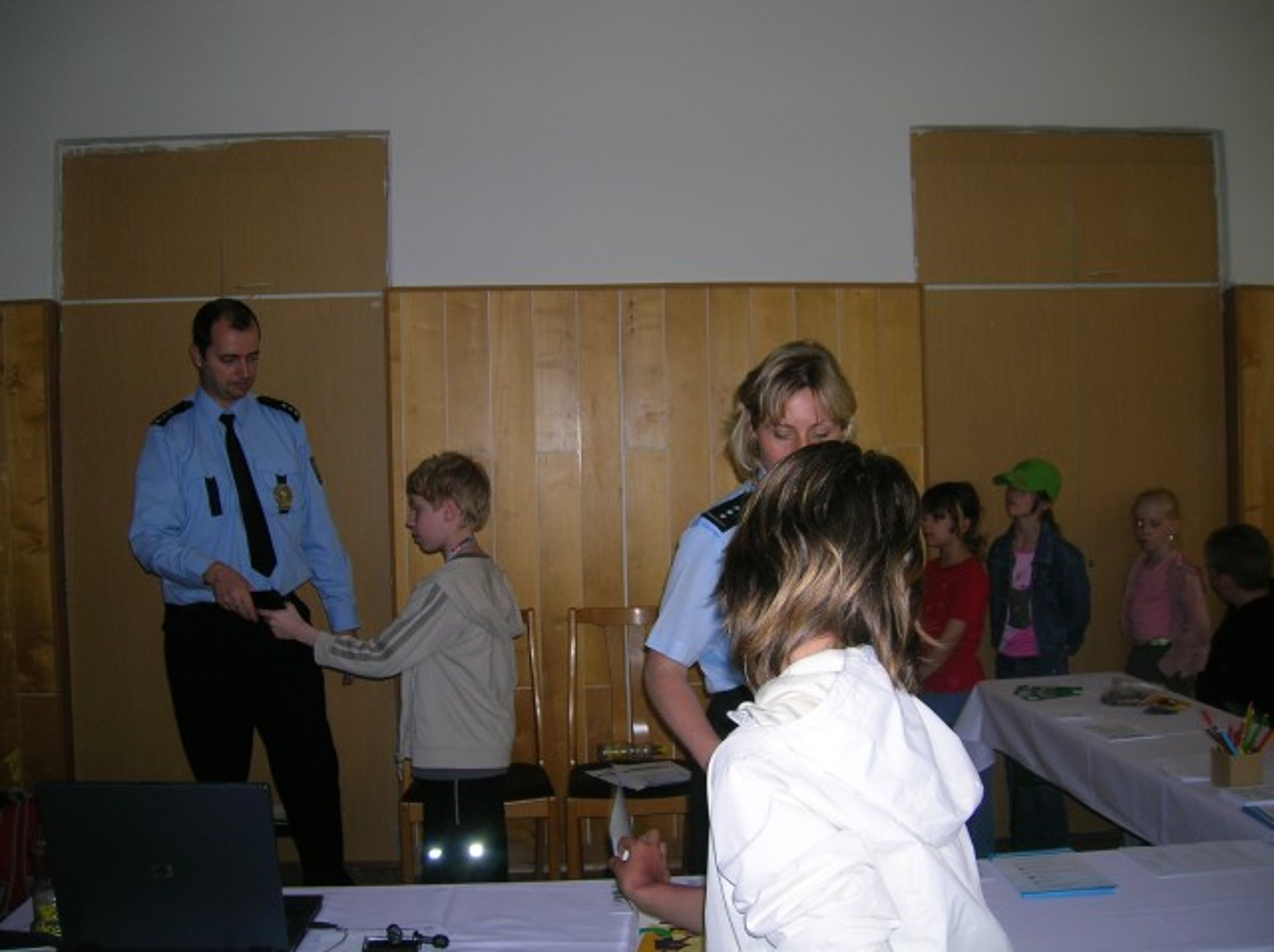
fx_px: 1249
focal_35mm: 34
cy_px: 476
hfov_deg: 54.0
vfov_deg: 41.7
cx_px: 637
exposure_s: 1/60.1
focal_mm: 5.7
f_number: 2.9
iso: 56
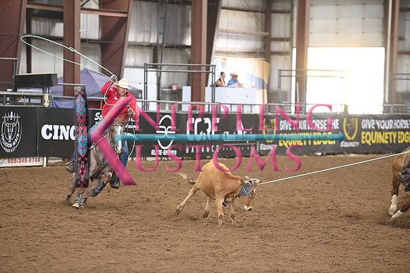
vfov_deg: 6.9
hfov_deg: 10.3
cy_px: 136
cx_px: 205
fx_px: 2278
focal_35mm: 200
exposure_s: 1/250
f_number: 3.2
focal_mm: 200
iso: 2500
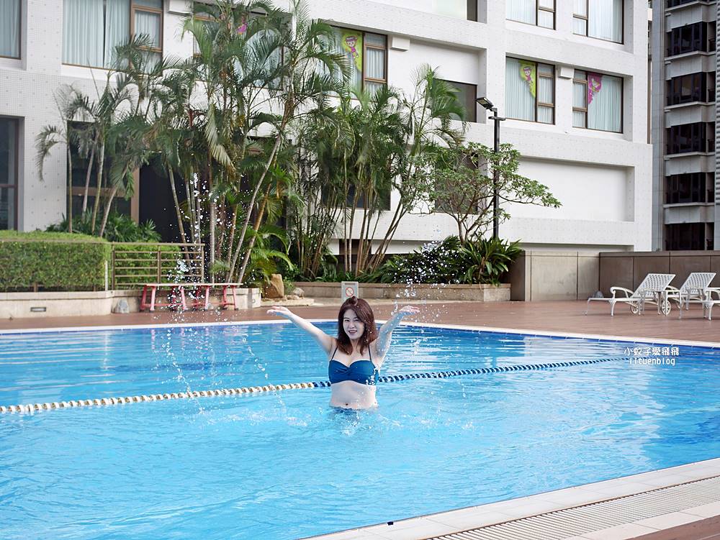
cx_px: 360
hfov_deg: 38.2
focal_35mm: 50
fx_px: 1040
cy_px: 270
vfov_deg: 29.1
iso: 200
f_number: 2.5
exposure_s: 1/1300
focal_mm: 25
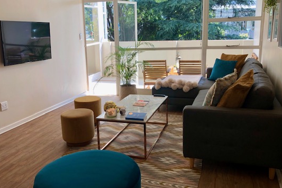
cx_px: 129
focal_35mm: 35
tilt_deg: -12.2
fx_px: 274
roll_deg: +1.4
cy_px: 93
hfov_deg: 54.4
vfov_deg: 37.8
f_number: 1.8
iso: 20
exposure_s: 1/133
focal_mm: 4
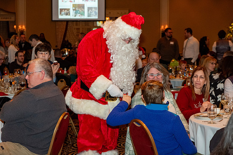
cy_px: 78
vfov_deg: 16.5
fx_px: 537
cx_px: 116
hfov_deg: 24.5
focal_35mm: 83
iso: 2500
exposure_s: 1/125
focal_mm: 55
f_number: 4
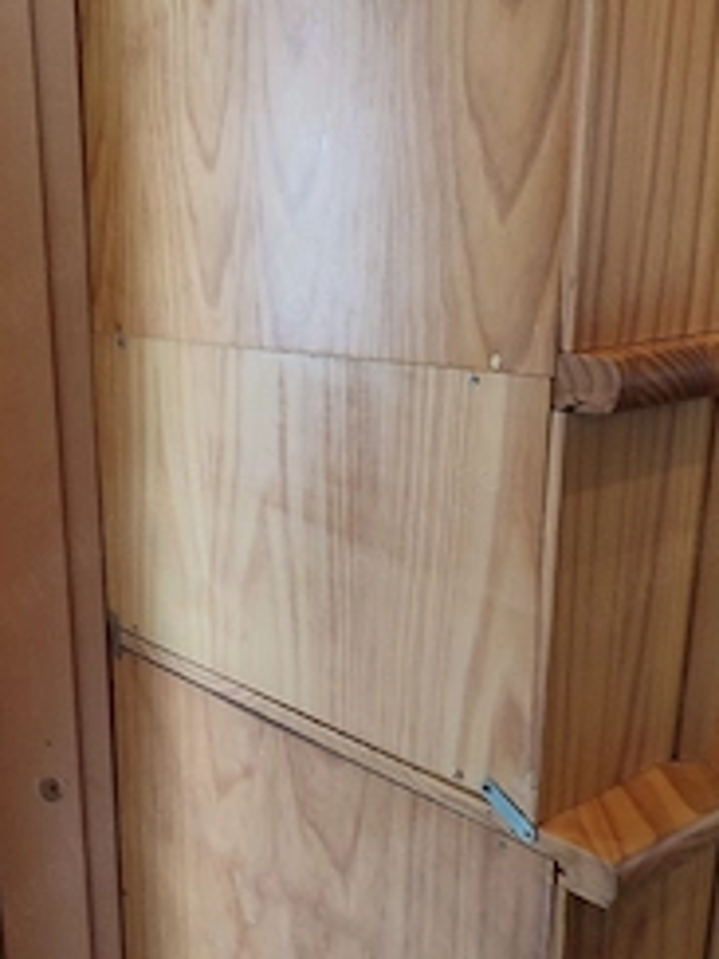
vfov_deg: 45.5
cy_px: 586
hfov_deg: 34.4
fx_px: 1135
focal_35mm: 41
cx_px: 177
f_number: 1.9
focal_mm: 6.04
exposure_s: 1/33
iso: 654
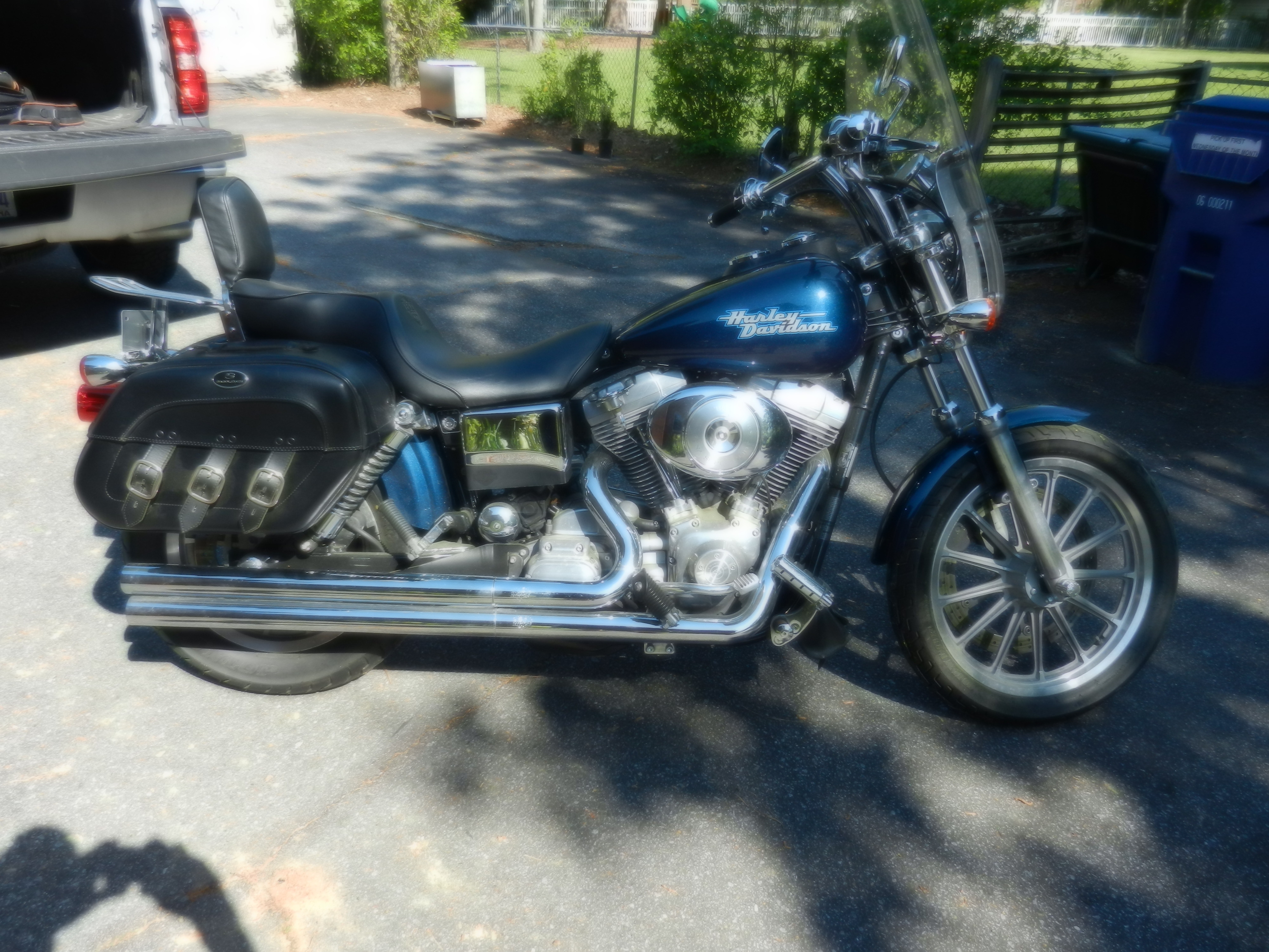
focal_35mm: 25
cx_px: 634
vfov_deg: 54.9
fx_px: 916
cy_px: 476
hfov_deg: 69.4
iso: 160
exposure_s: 1/640
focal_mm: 4.5
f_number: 3.5
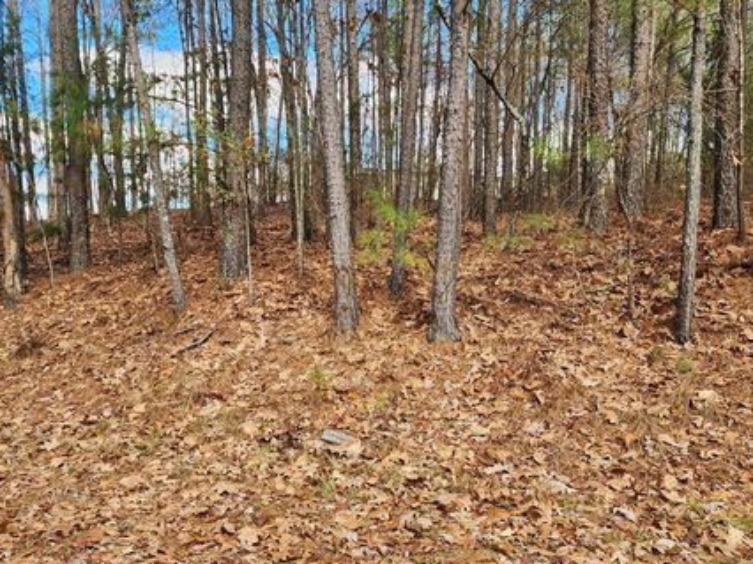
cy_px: 300
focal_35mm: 27
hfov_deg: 65.3
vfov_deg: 51.3
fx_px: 587
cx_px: 369
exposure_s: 1/180
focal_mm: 6.4
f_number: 1.8
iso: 25
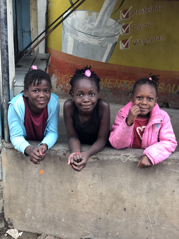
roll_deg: -0.5
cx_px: 90
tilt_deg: -17.4
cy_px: 120
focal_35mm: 52
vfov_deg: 36.8
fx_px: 359
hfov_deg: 28.0
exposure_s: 1/60
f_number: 2.4
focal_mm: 6
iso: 64
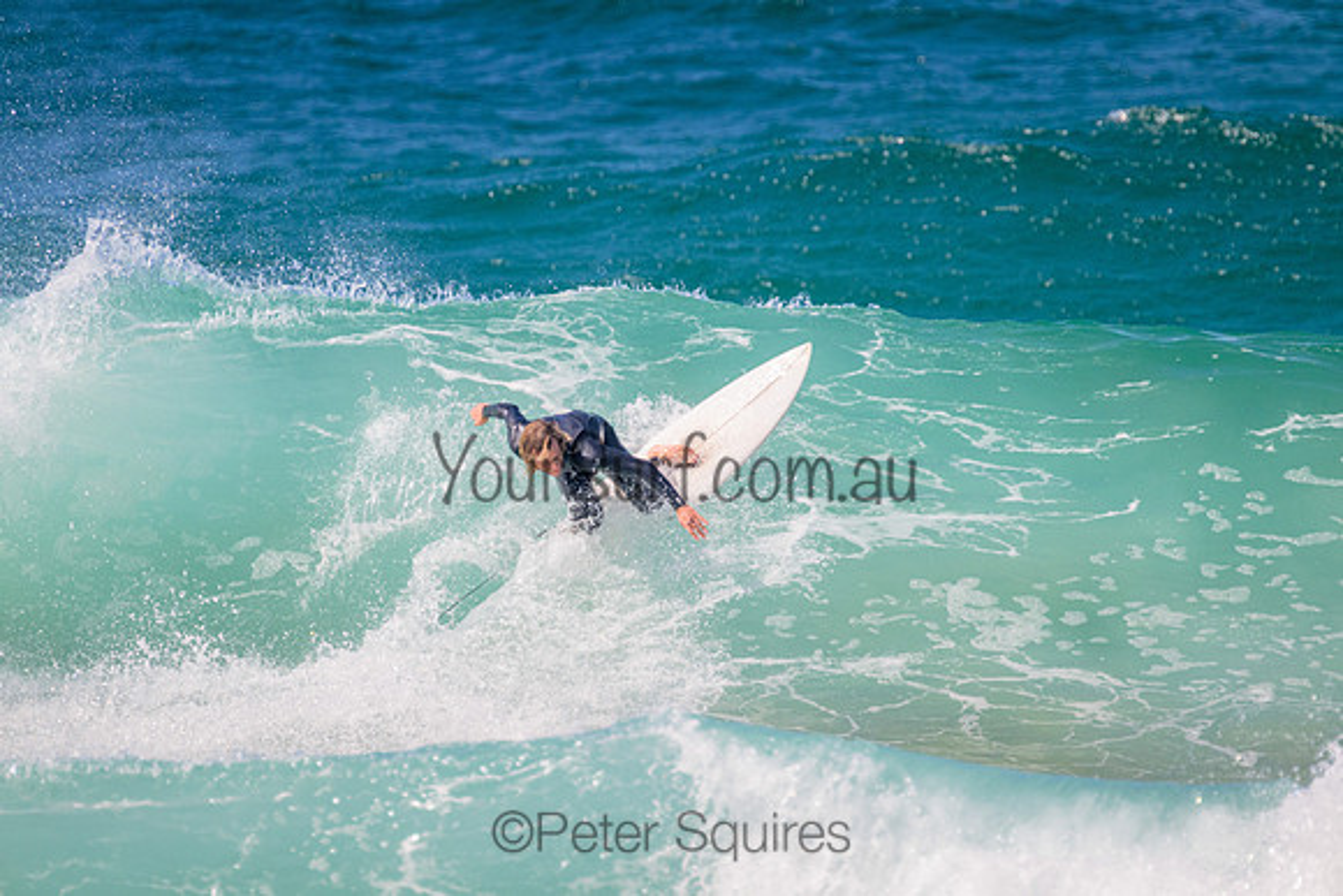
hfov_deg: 2.6
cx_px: 672
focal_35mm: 800
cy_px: 448
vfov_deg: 1.7
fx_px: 29850
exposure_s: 1/2000
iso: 1250
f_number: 11
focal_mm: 800
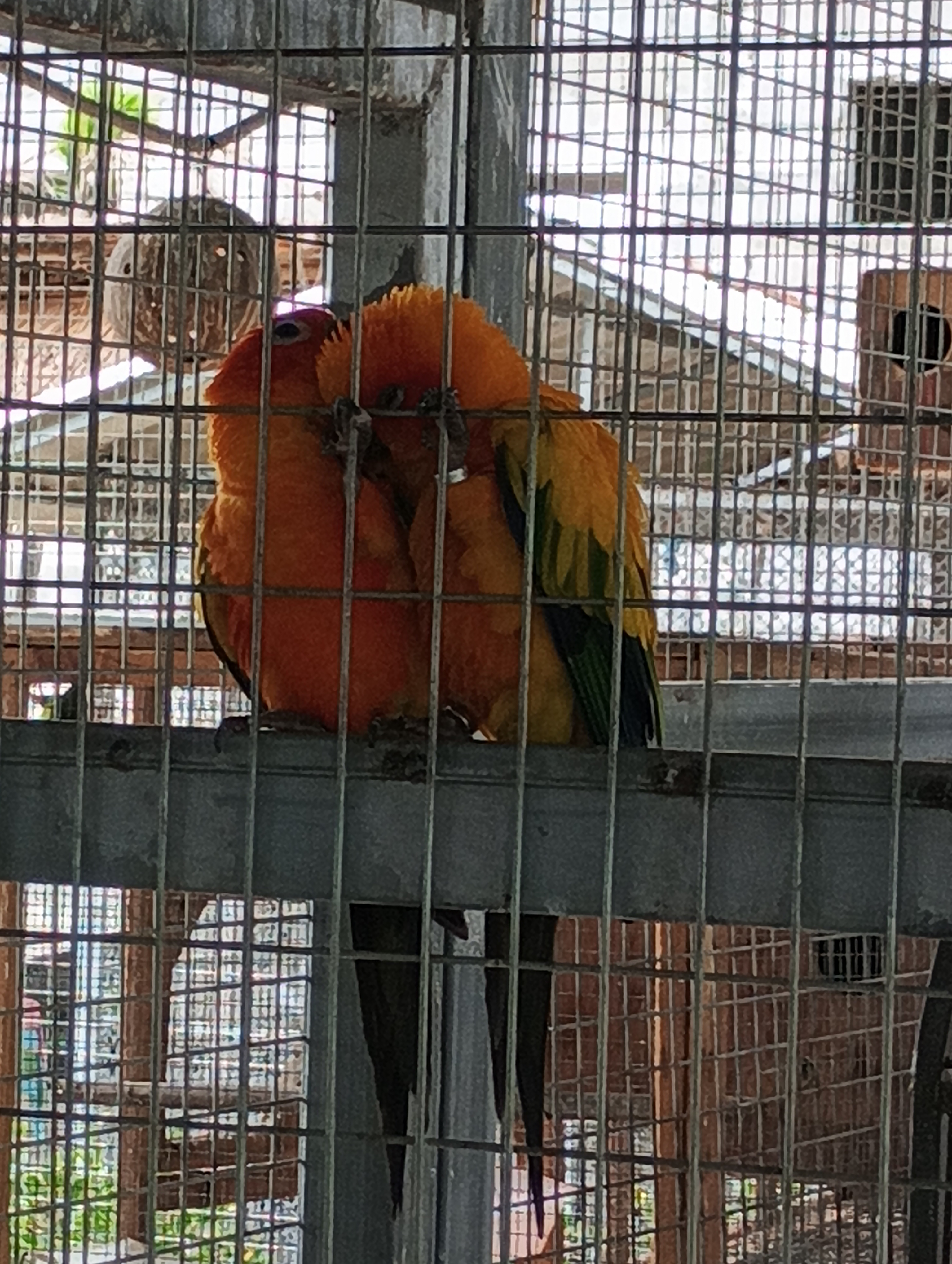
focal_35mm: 136
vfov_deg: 14.5
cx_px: 476
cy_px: 632
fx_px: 4975
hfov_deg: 10.9
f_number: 1.8
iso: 74
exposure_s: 1/100
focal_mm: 4.26
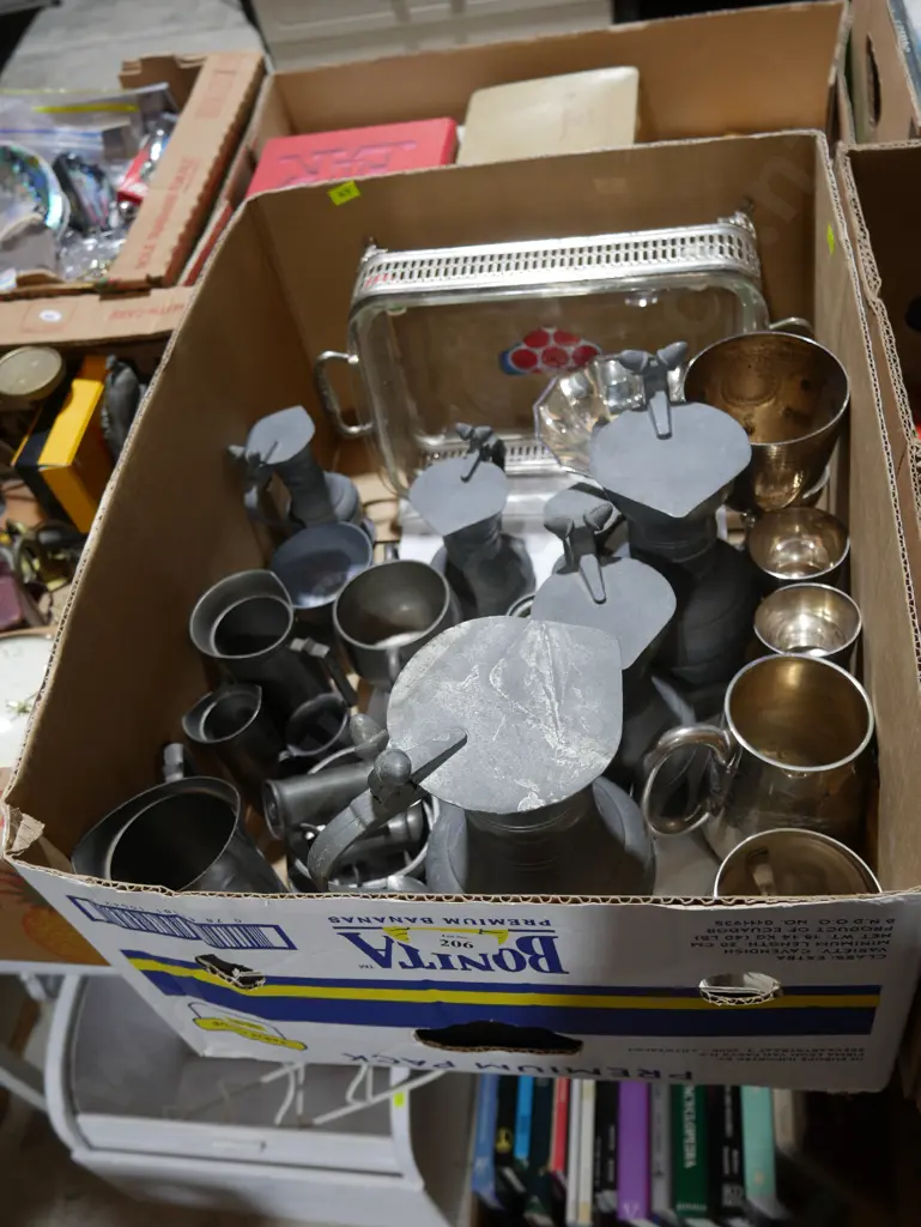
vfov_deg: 56.8
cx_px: 460
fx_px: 1134
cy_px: 614
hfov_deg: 44.2
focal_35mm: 32
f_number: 3.6
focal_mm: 16
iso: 200
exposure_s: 1/60
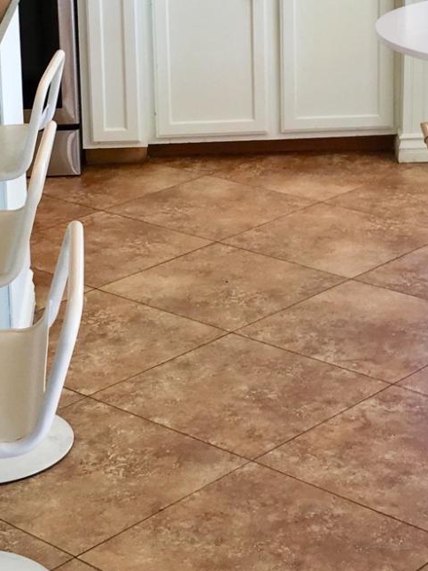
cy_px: 107
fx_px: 1484
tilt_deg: -12.6
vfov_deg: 21.5
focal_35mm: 90
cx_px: 184
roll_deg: +1.3
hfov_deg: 16.4
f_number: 2.2
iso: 32
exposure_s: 1/60
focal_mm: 4.15
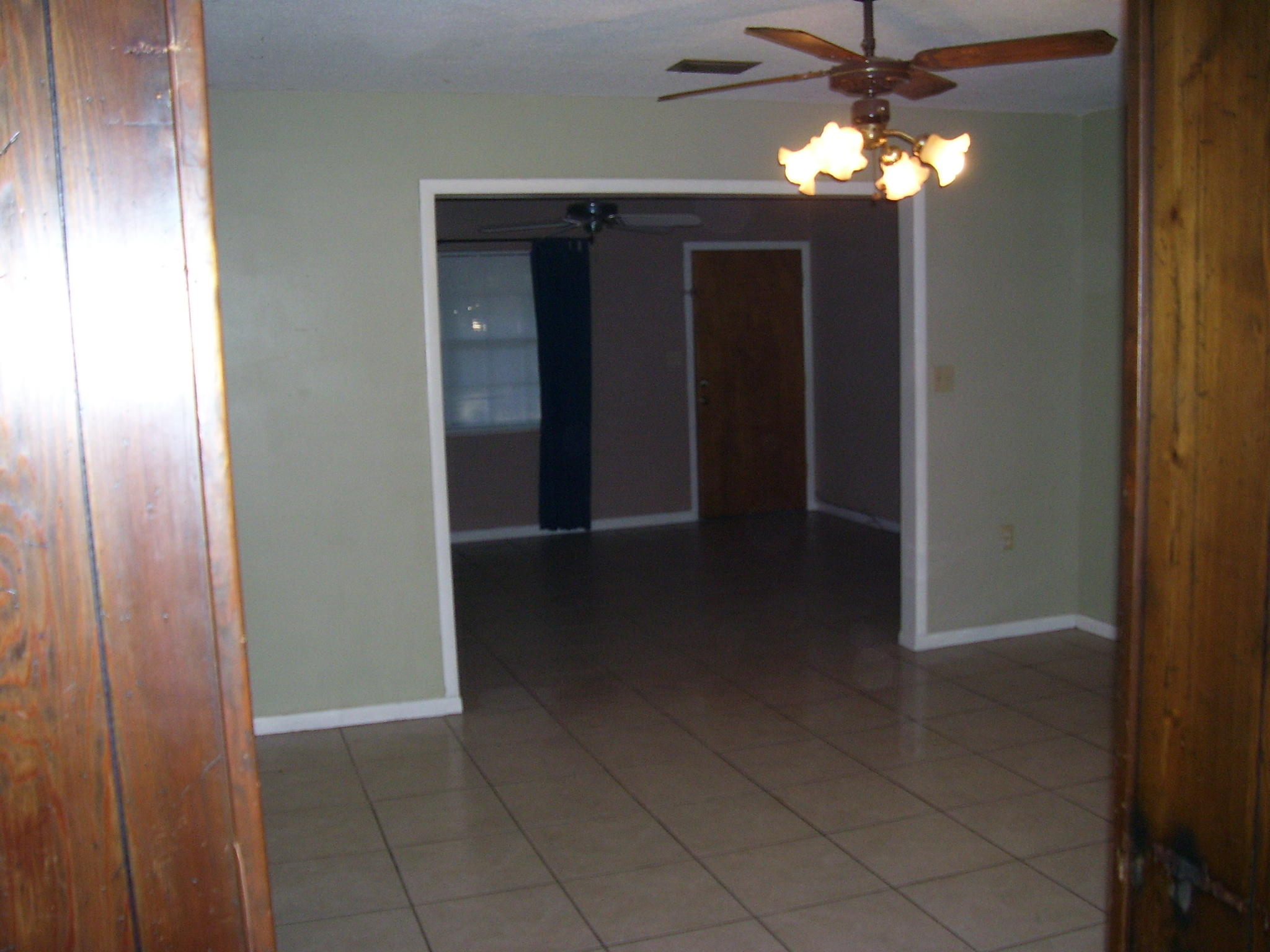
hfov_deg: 54.0
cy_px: 476
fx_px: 1247
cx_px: 635
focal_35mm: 34
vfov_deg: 41.8
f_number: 2.7
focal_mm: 5.6
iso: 125
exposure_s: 1/60
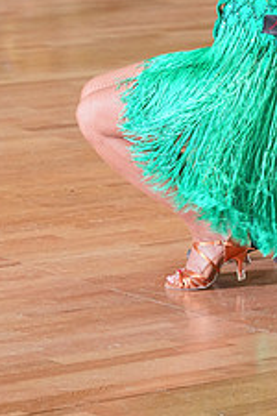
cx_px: 276
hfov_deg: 5.2
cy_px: -92
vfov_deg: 7.8
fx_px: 3035
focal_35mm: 263
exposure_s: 1/200
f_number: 5
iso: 2500
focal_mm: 102
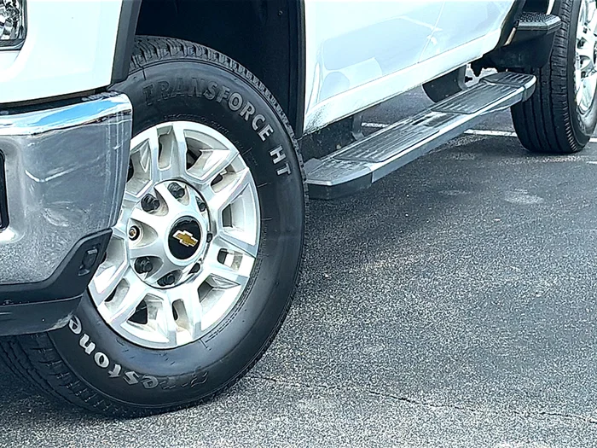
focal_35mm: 100
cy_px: 224
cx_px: 298
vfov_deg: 14.8
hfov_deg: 19.6
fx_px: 1725
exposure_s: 1/2611
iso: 100
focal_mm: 6.86
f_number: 1.78
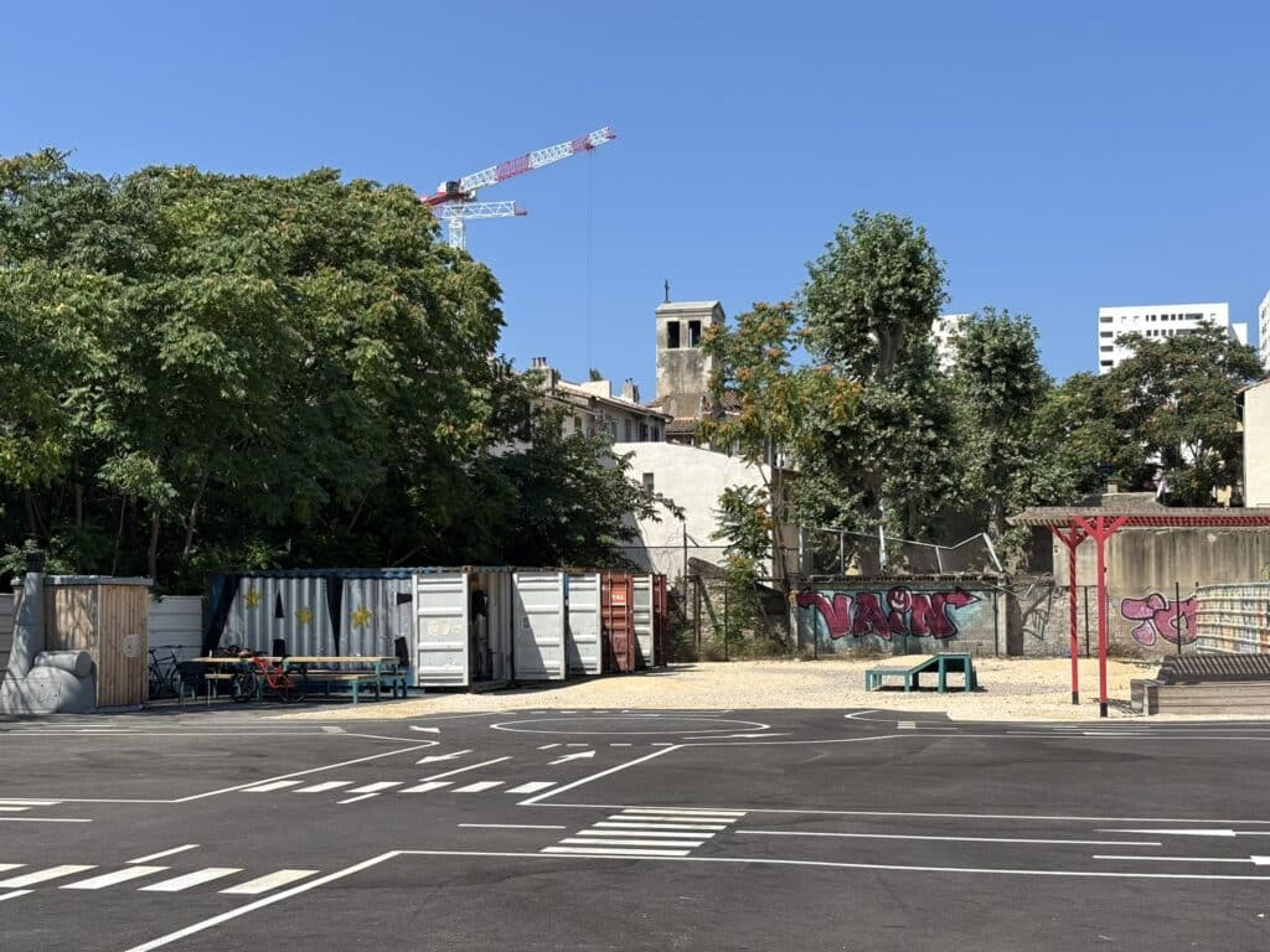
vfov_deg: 28.0
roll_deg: -0.3
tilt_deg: +2.1
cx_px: 635
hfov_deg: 36.8
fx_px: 1908
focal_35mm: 52
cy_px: 476
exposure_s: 1/2933
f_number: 1.6
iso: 40
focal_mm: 5.96
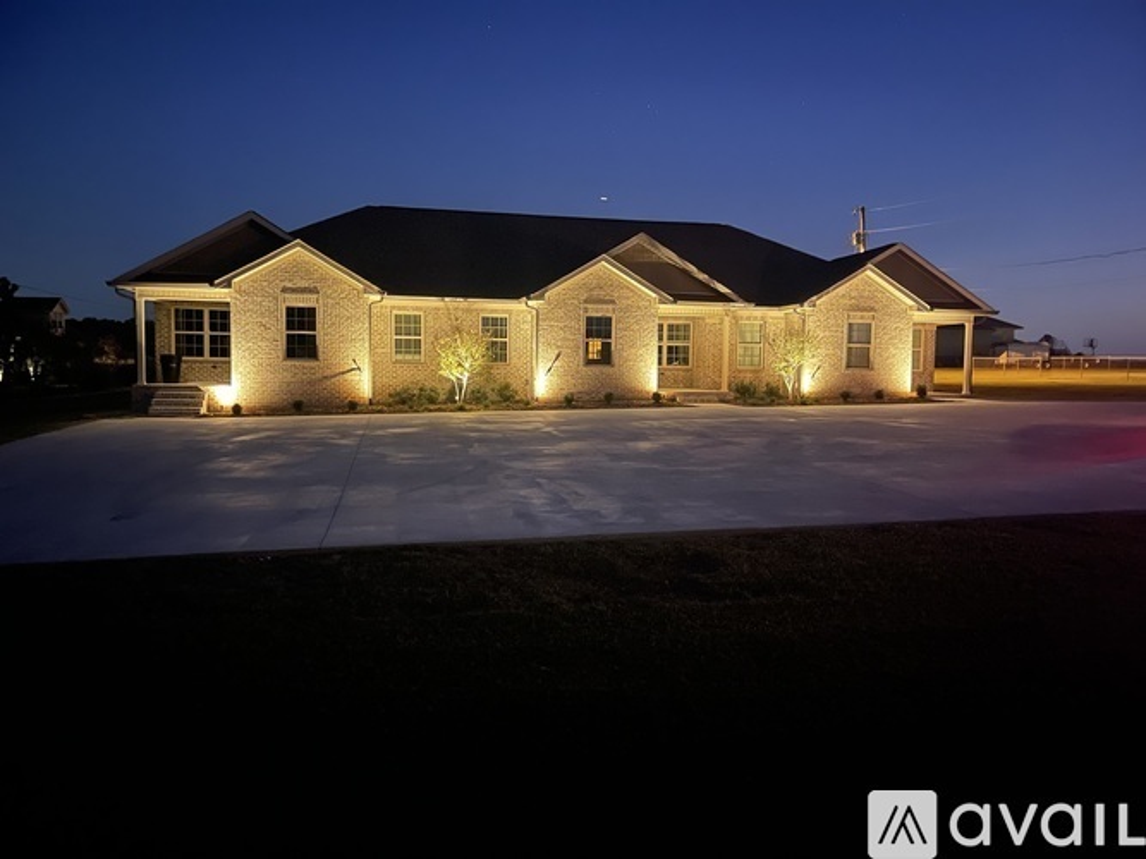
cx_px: 573
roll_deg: -1.2
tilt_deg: -4.9
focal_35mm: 26
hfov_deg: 67.3
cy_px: 430
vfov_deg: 53.0
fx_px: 861
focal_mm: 5.1
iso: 1600
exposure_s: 1/5
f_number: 1.6
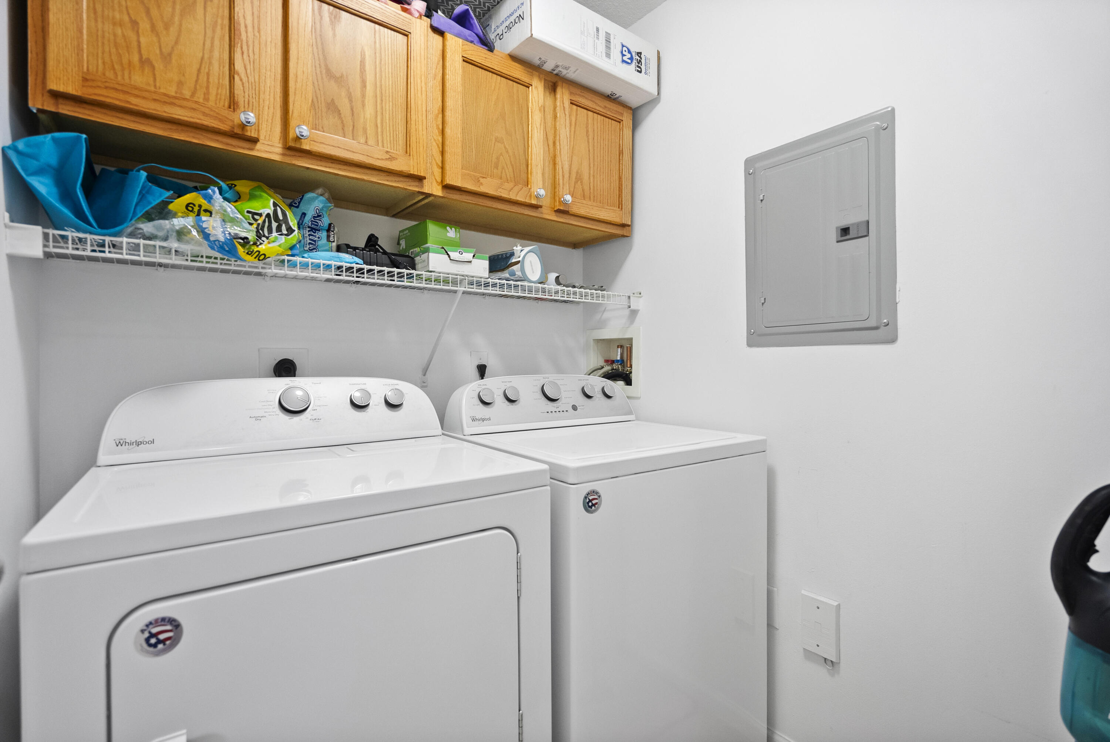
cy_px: 371
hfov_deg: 96.7
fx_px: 494
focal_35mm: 16
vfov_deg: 73.8
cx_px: 555
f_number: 4
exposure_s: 1/8
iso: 1600
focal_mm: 16
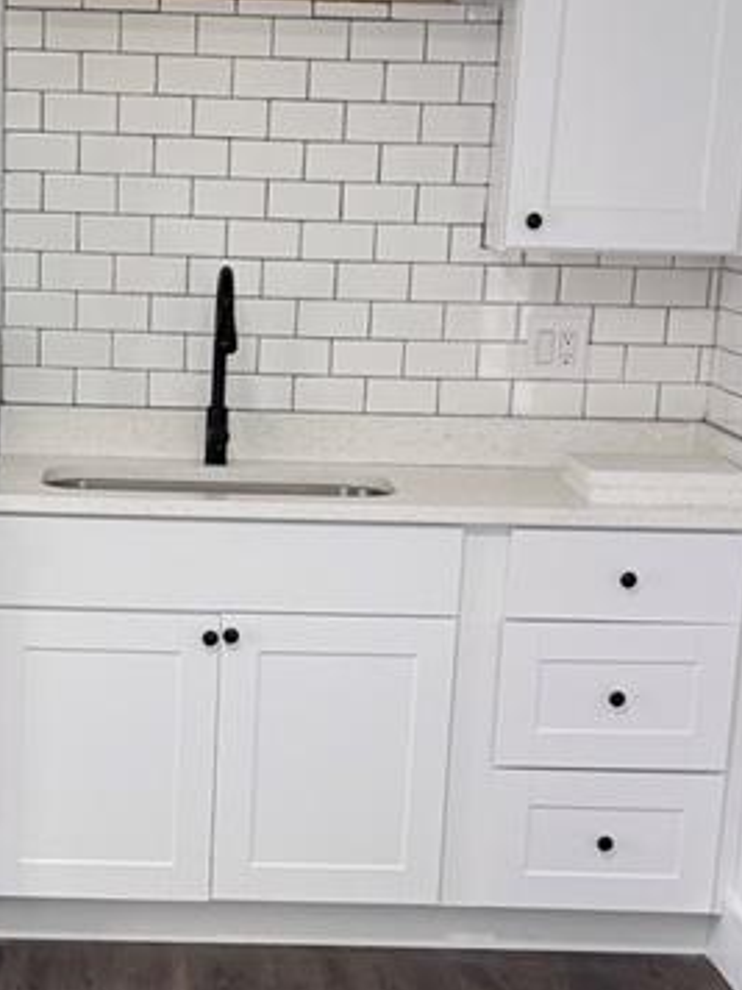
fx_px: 2315
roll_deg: -2.4
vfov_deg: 23.6
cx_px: 156
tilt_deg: -17.6
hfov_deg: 18.1
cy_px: 857
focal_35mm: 81
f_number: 1.78
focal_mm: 6.76
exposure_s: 1/60
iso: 160
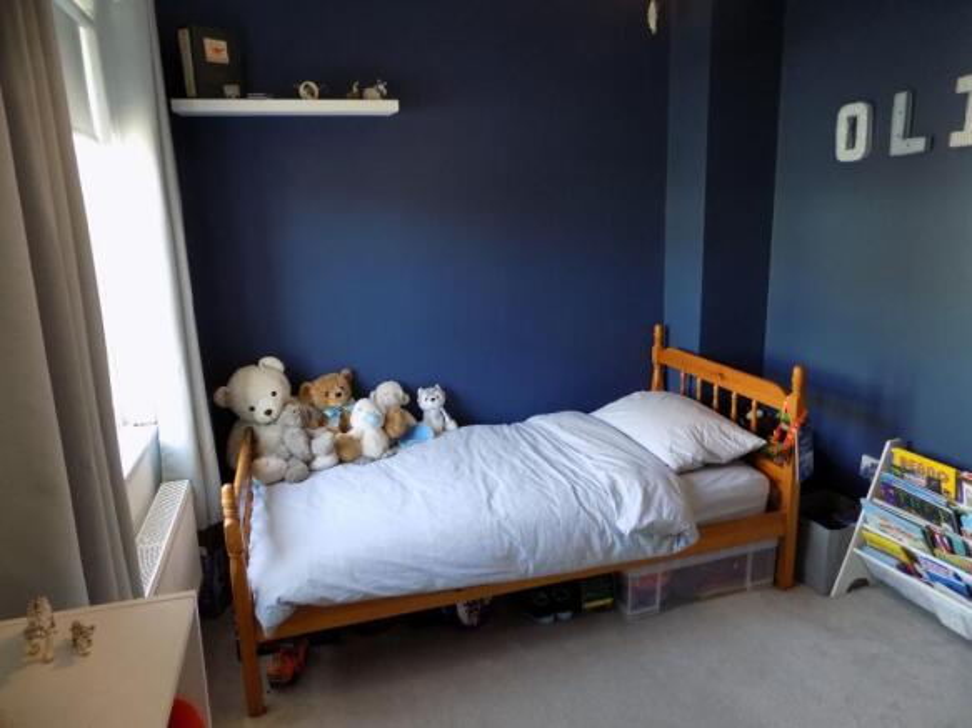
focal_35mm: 23
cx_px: 486
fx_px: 646
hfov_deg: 73.9
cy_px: 364
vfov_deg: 58.9
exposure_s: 1/30
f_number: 3.1
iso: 160
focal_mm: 4
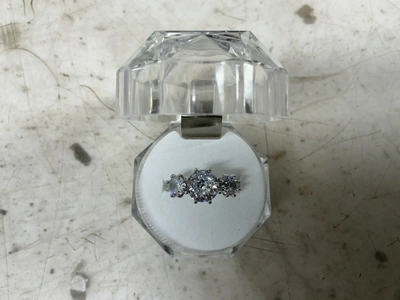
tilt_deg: -76.4
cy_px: 150
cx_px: 200
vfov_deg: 49.7
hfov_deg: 63.4
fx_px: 324
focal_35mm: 28
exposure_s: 1/120
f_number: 1.8
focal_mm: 3
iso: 40
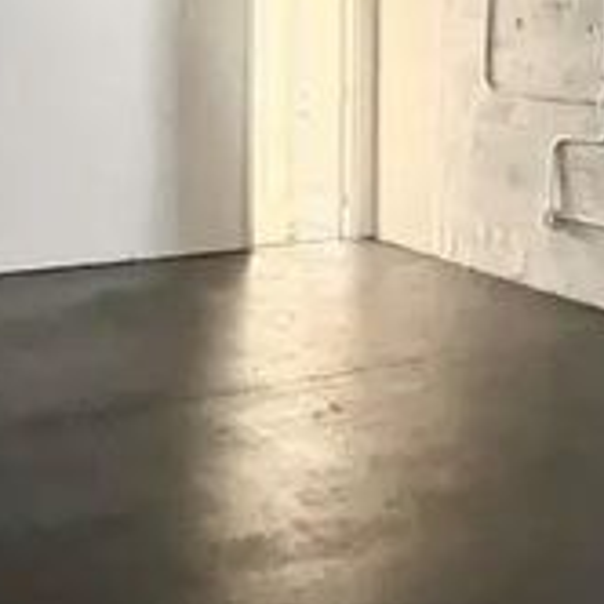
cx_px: 498
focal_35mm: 59
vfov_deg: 28.2
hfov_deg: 28.3
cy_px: 86
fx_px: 1165
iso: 640
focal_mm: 1.57
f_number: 1.8
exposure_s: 1/60
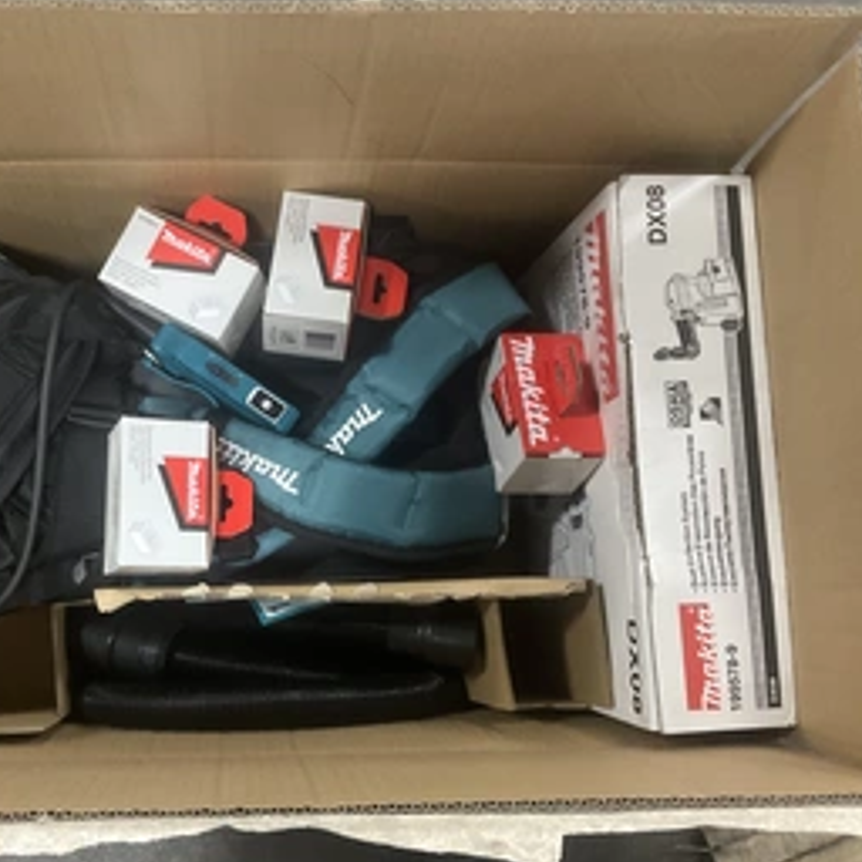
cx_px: 300
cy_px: 451
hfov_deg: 41.4
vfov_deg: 41.8
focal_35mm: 40
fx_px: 1127
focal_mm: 3
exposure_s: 1/40
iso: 320
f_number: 1.8
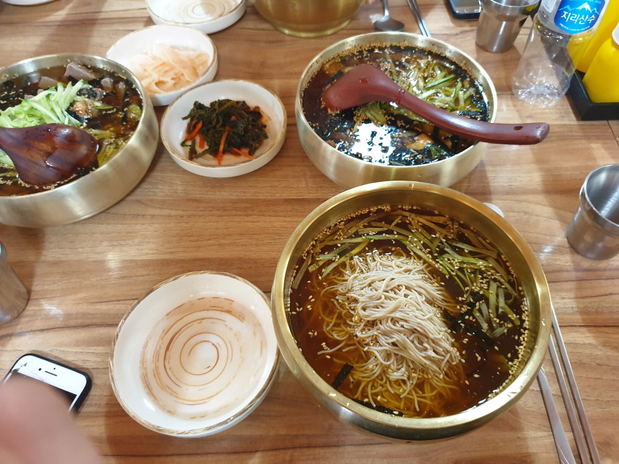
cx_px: 310
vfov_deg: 53.1
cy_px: 232
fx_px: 465
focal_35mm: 26
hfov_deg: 67.3
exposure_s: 1/24
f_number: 1.5
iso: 320
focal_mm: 4.3
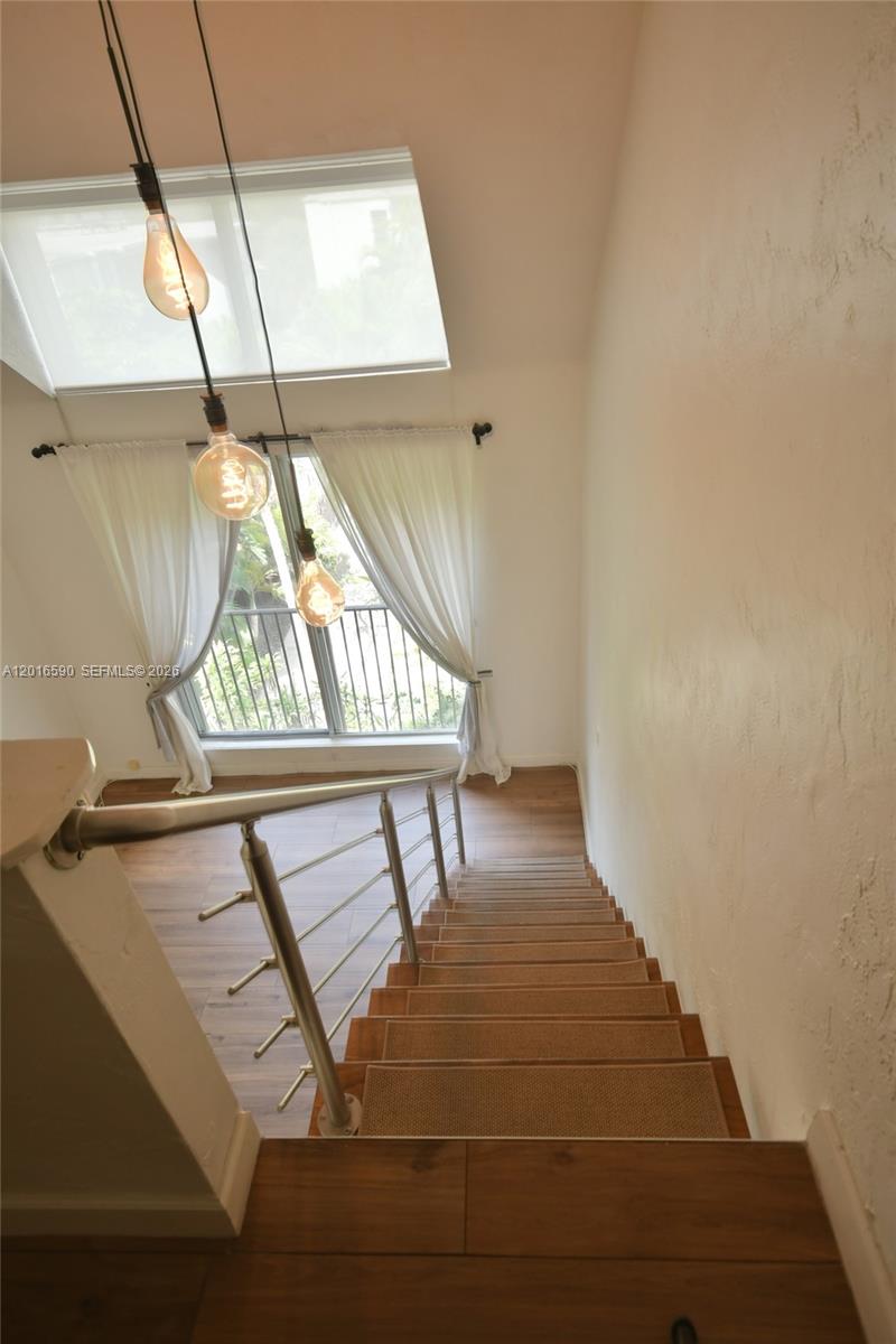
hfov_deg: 59.5
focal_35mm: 21
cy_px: 672
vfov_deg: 81.2
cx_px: 448
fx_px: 784
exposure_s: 1/100
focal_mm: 14
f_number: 4.8
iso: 720
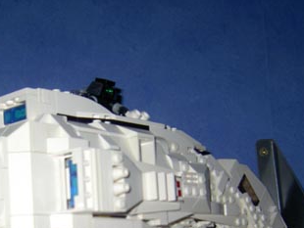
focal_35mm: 71
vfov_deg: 20.2
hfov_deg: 27.3
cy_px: 220
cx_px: 118
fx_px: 624
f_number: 2.8
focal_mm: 5.6
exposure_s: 1/60
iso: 100
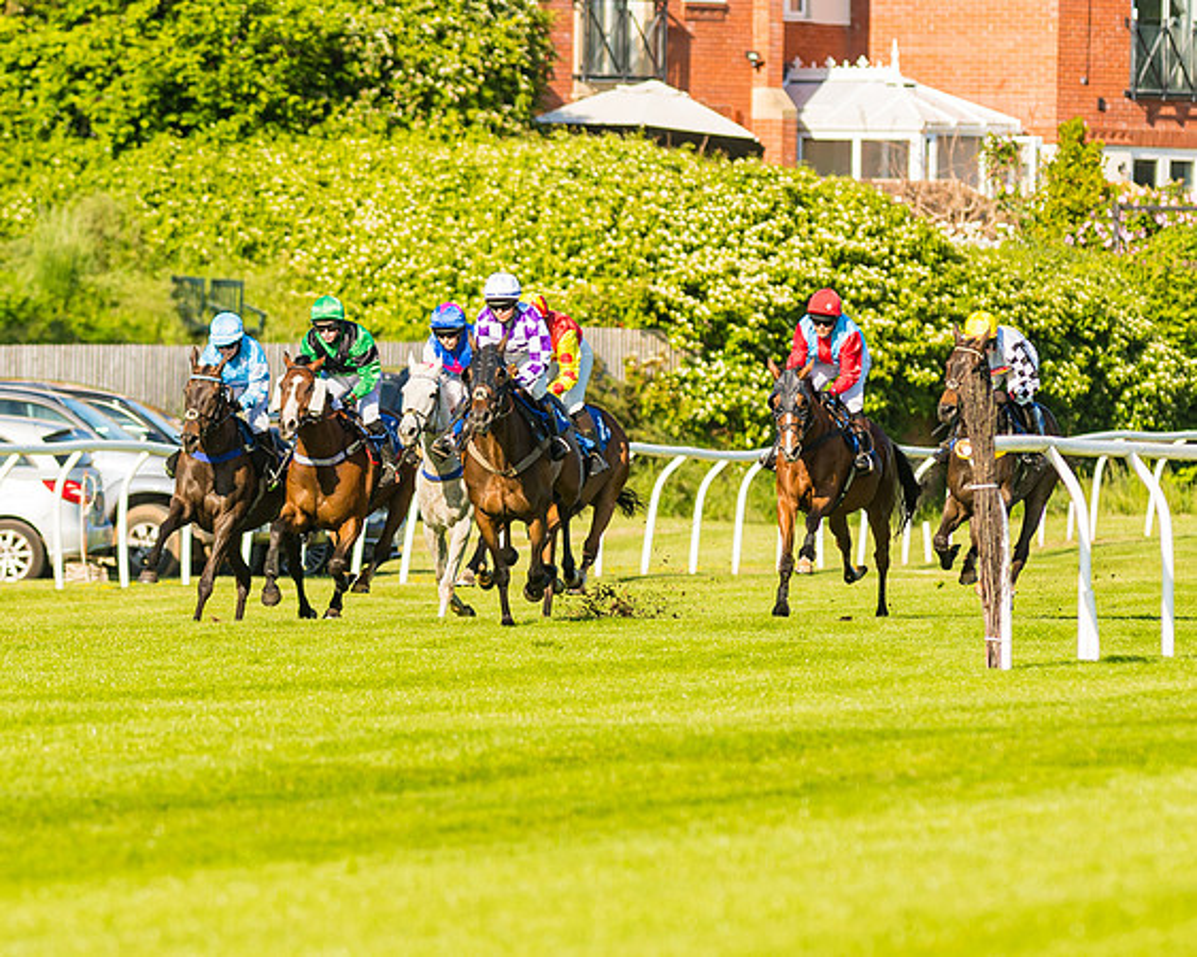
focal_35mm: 599
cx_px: 483
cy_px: 487
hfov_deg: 3.2
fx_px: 21203
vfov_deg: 2.6
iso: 200
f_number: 5
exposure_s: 1/1250
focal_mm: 300
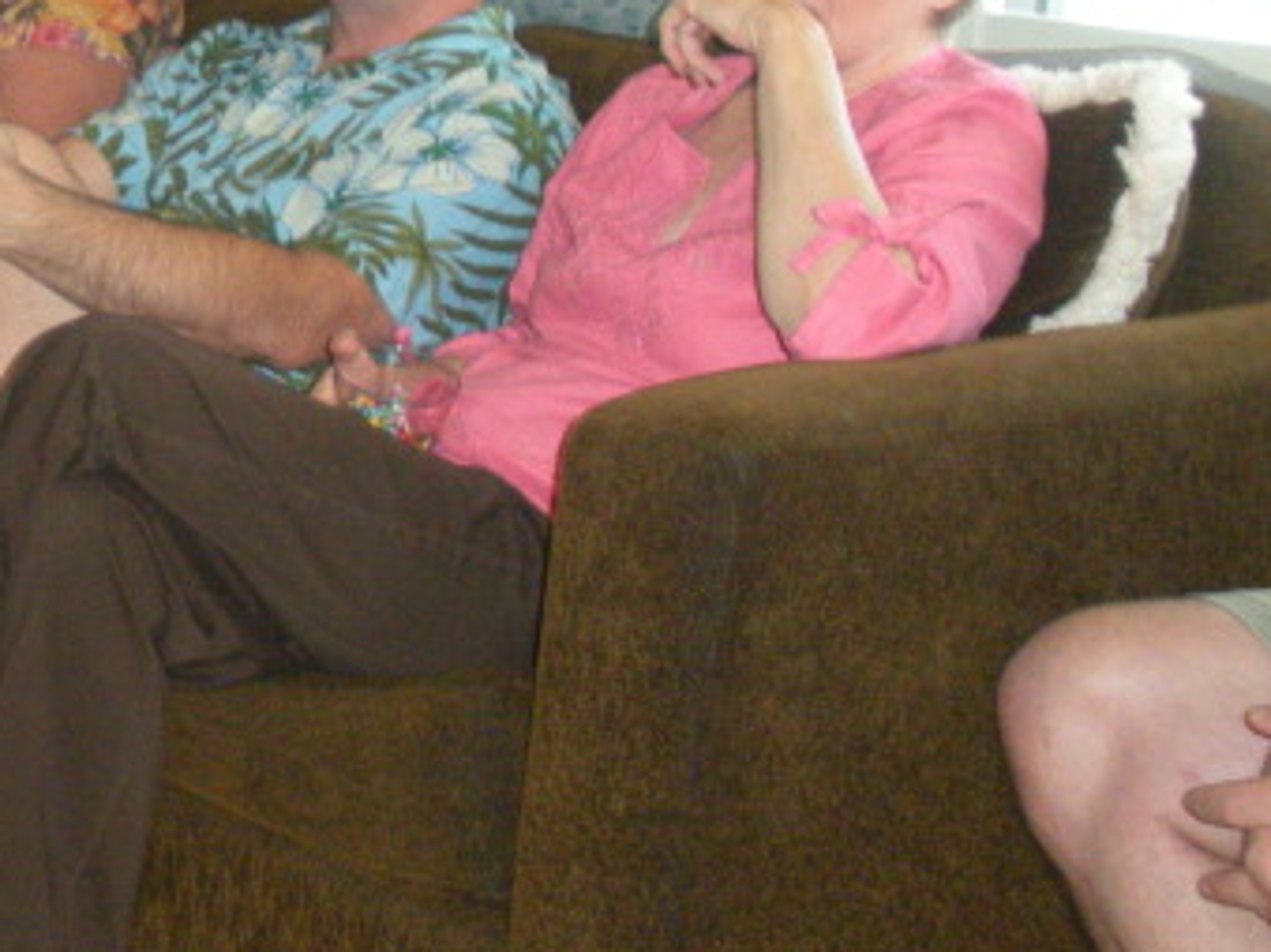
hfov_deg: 22.0
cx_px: -75
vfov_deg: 17.1
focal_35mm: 85
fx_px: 3120
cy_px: 116
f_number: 3.5
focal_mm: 6.3
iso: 361
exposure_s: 1/30
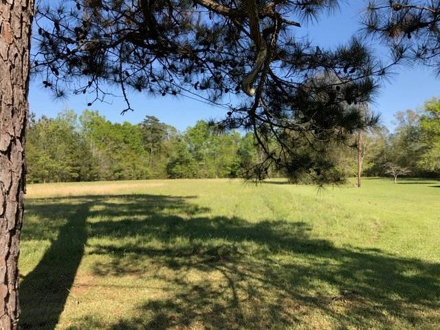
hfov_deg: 63.4
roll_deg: +1.3
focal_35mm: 28
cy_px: 165
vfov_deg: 49.7
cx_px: 220
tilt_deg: +1.6
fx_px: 356
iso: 20
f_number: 1.8
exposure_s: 1/1350
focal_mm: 3.99
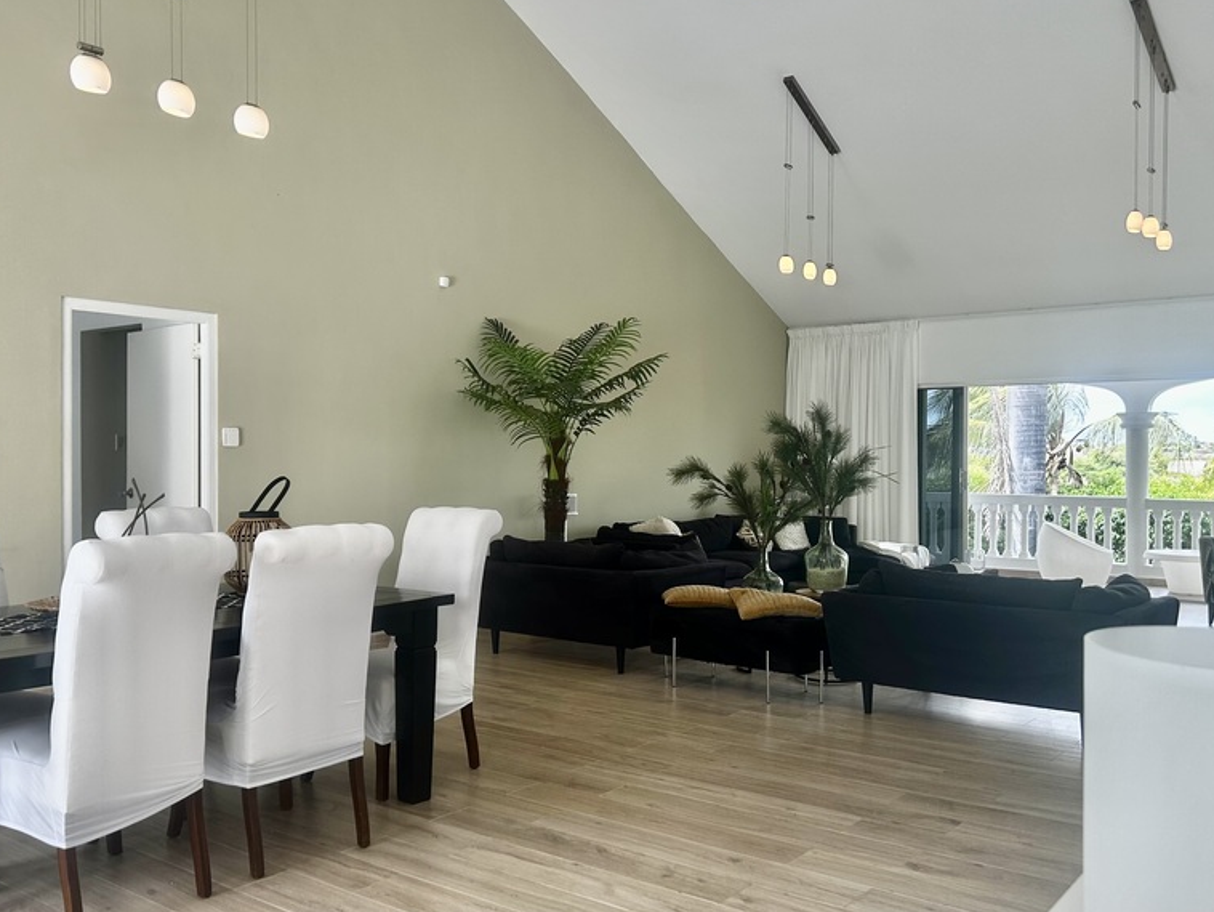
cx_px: 601
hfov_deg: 56.8
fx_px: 1123
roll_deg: +0.0
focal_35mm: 32
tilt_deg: -0.7
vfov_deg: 44.2
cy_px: 463
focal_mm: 5.7
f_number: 1.5
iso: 40
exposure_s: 1/258
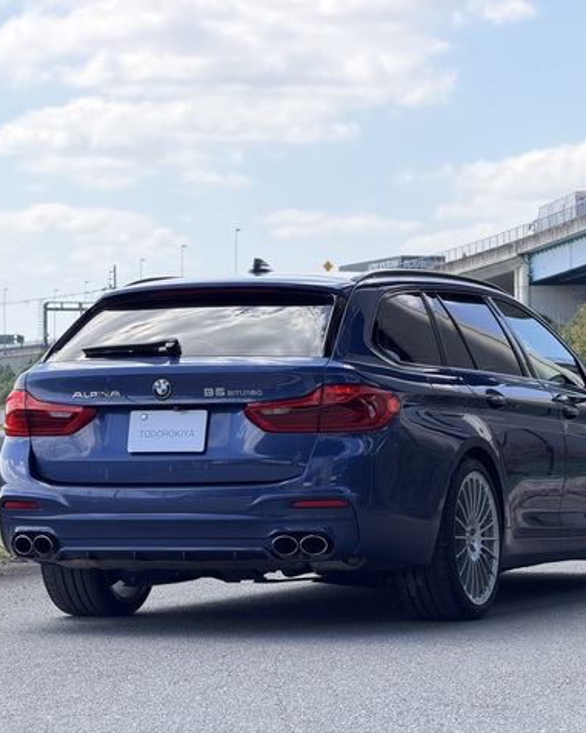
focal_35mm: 131
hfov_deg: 11.8
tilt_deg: +0.5
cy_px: 367
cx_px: 326
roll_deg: +0.6
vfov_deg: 14.7
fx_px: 2843
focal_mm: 16.89
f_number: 2.8
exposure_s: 1/225
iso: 64
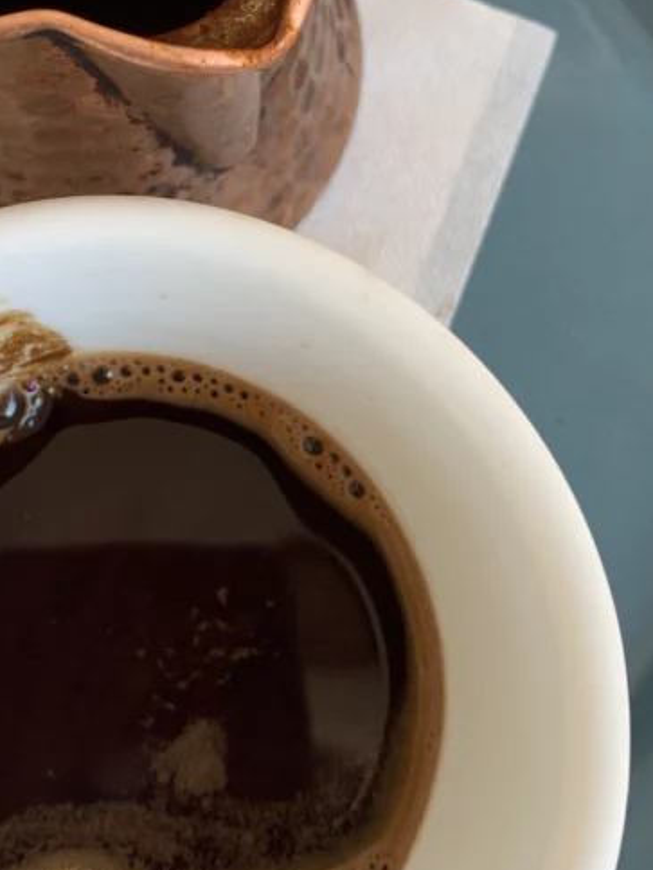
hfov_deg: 26.2
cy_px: 221
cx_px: 157
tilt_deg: -76.0
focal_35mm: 55
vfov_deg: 34.2
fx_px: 1383
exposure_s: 1/121
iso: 32
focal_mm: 4.25
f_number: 1.8
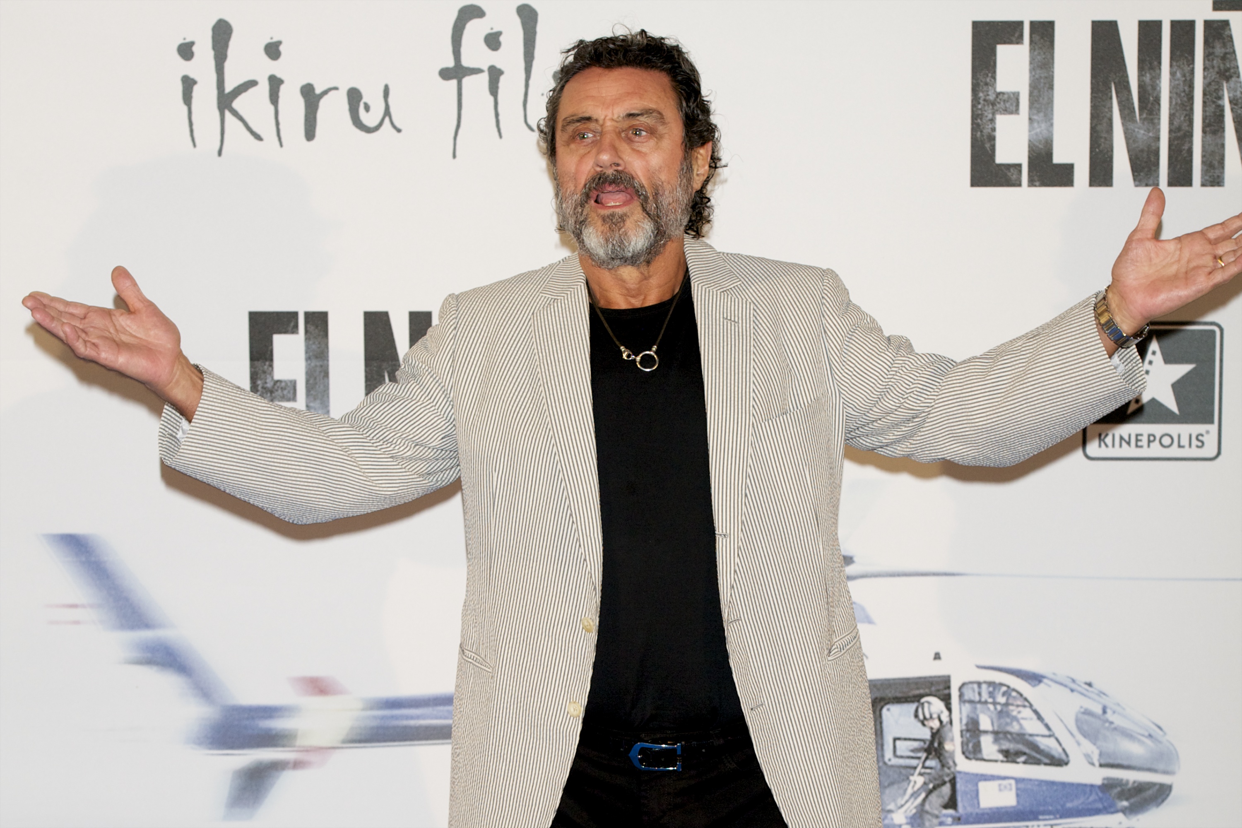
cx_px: 621
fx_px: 2415
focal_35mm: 70
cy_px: 414
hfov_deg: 28.8
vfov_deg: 19.5
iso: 640
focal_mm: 70
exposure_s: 1/250
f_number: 5
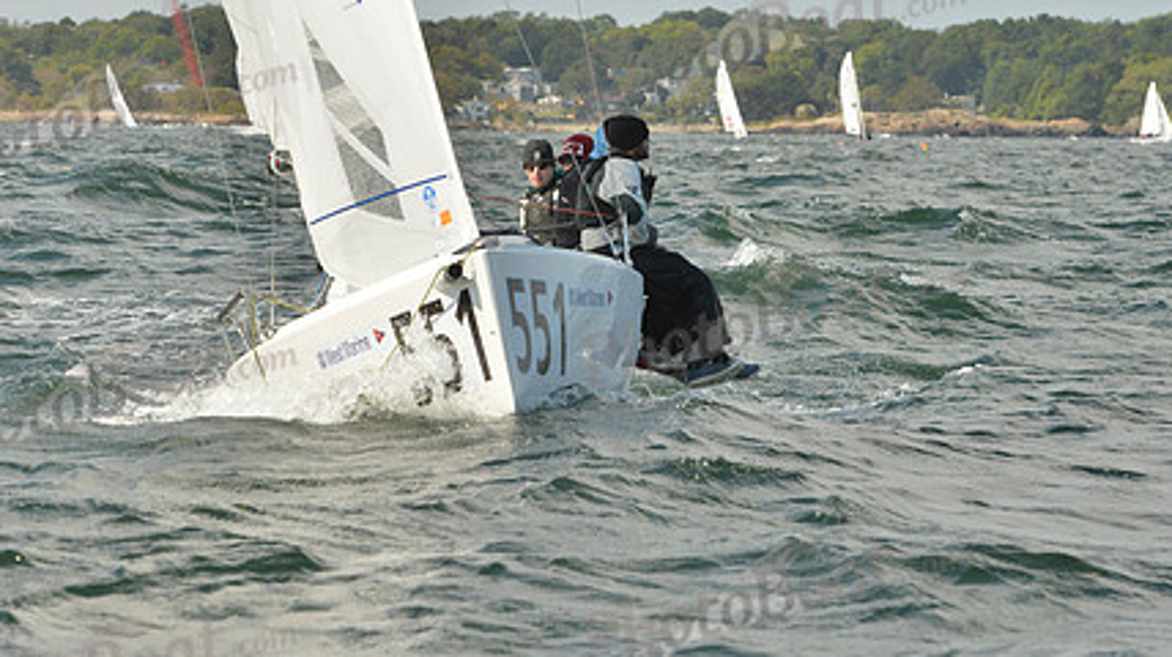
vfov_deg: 6.1
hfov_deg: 10.8
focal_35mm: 199
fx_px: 6180
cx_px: 441
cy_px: 215
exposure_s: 1/1600
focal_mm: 140
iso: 400
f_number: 8
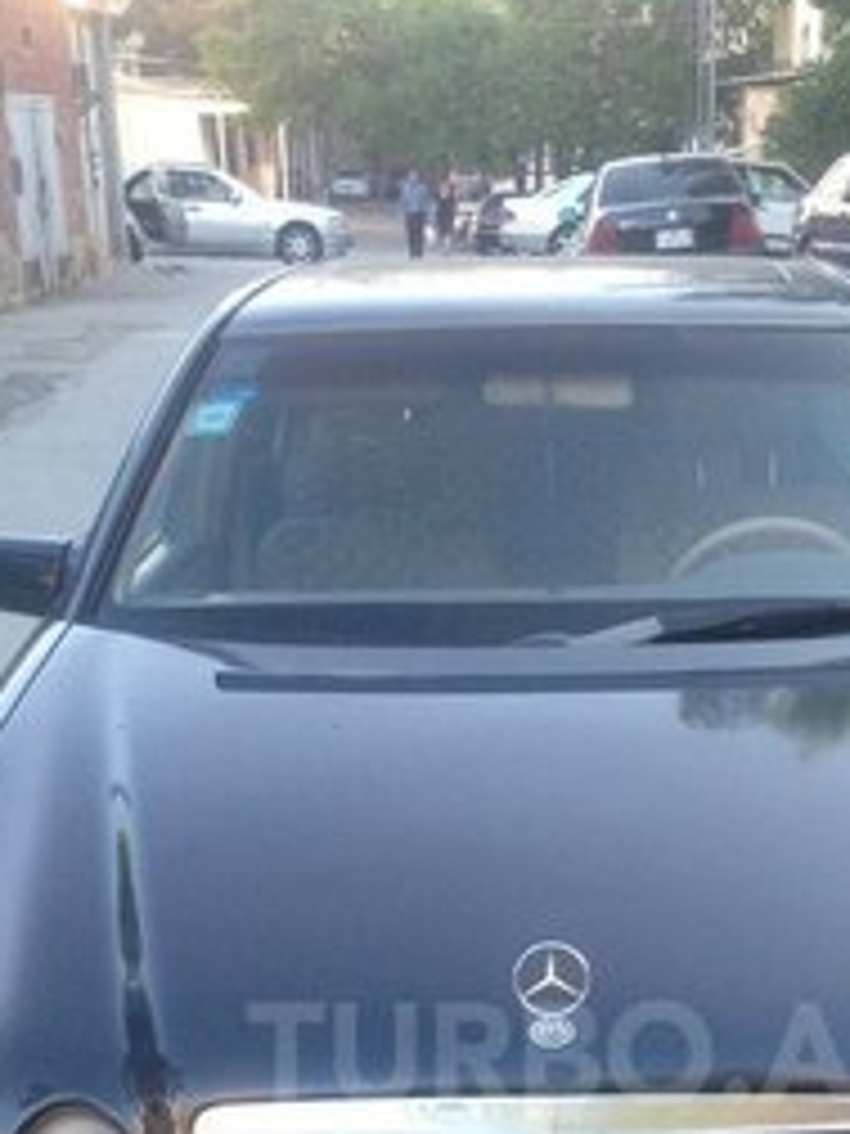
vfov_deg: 28.5
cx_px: 594
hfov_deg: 22.5
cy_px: 1053
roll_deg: -0.8
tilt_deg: -25.1
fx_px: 2128
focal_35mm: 65
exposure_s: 1/120
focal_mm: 4.12
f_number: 2.4
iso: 80
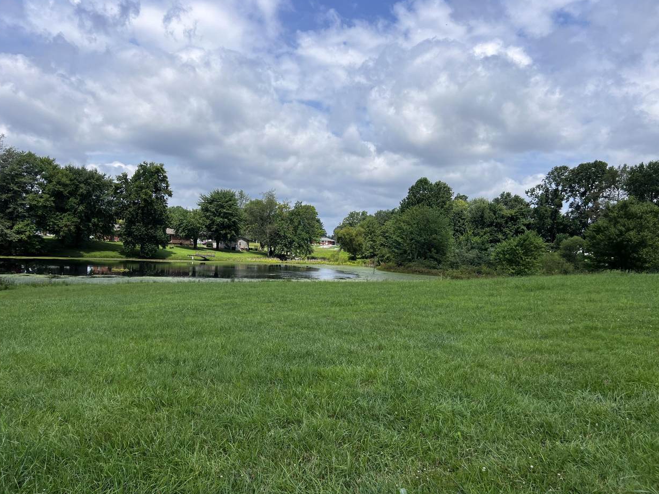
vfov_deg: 51.3
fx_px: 514
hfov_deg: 65.3
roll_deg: -2.5
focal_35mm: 27
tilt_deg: -2.1
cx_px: 326
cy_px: 252
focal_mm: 5.7
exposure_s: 1/5319
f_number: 1.5
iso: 50
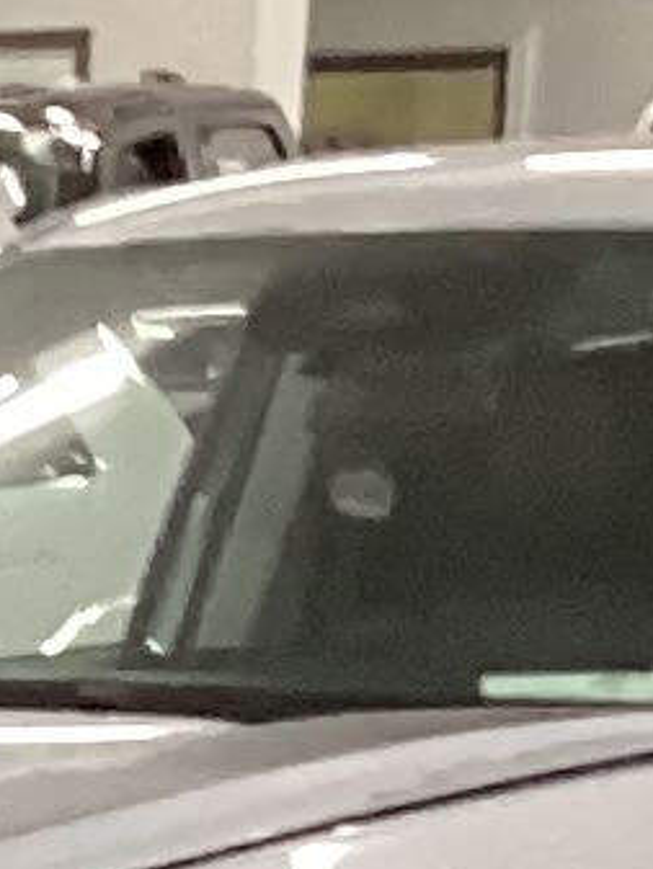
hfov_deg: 4.5
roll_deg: +1.0
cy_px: 2393
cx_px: -2031
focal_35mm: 300
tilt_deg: -18.2
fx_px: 7541
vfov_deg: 6.2
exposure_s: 1/50
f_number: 2.4
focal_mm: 3.3
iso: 250
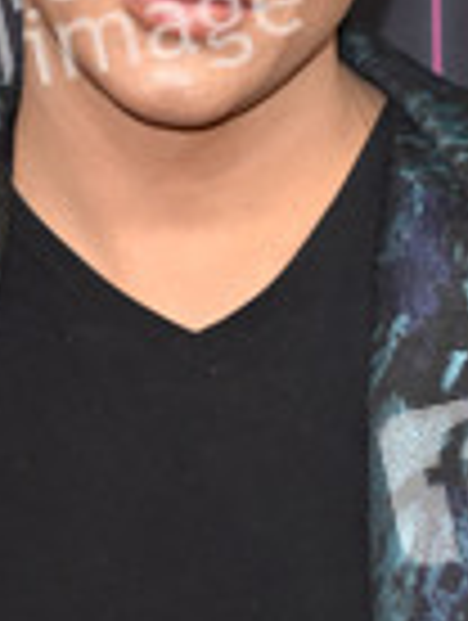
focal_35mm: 403
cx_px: 202
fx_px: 7242
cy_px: 234
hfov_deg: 3.7
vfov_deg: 4.9
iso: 640
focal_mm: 145
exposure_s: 1/160
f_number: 5.6
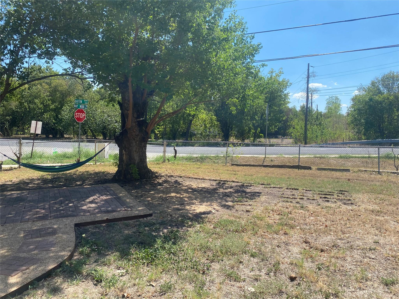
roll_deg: +3.3
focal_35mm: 26
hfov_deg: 67.3
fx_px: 300
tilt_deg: -3.4
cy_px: 150
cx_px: 200
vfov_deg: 53.1
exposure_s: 1/1961
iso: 32
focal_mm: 4.25
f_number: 1.8
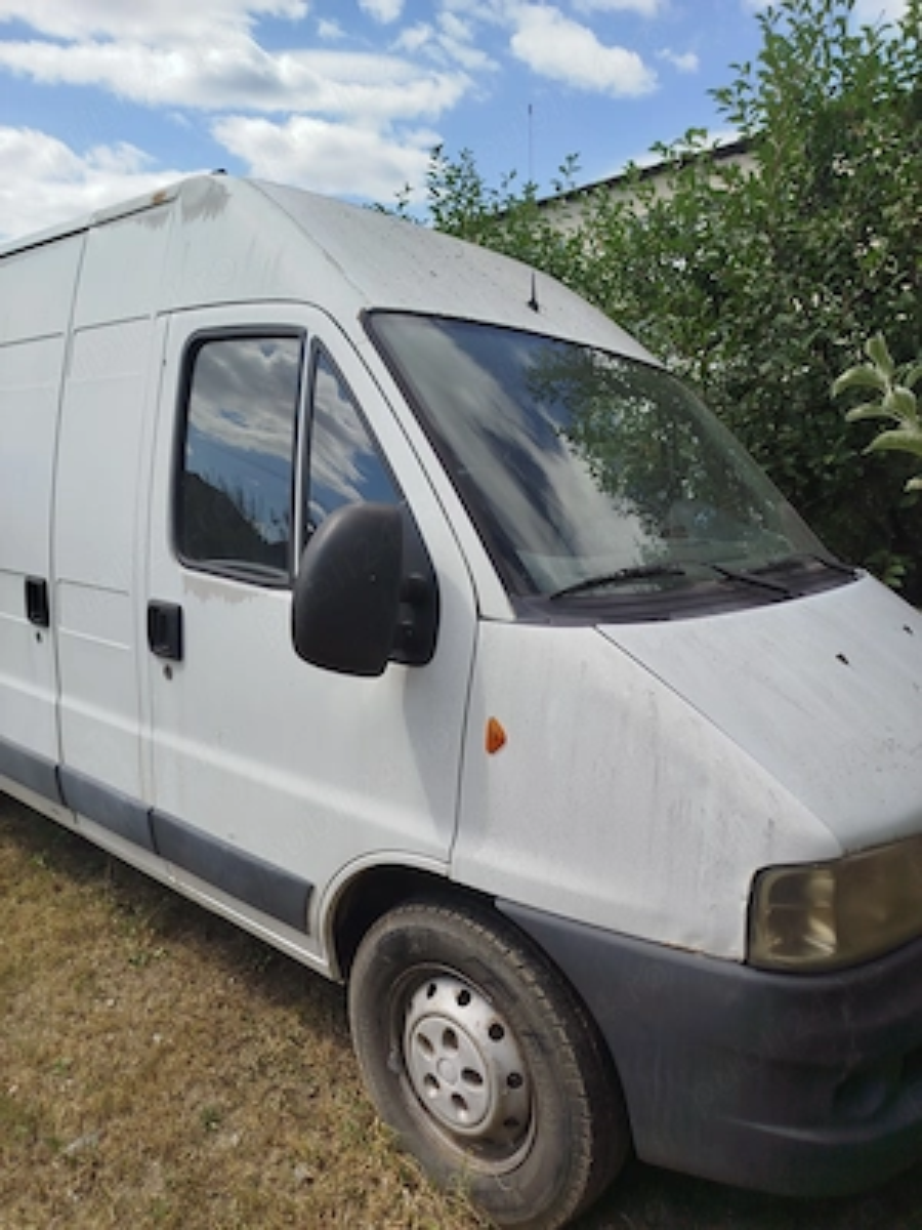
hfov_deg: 56.8
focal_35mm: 24
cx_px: 461
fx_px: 852
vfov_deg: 71.6
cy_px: 615
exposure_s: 1/1215
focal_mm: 5.31
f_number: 1.7
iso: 50
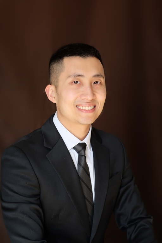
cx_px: 81
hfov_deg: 16.3
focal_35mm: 84
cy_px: 122
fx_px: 567
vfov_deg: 24.2
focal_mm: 56
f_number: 2.8
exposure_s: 1/125
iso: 400
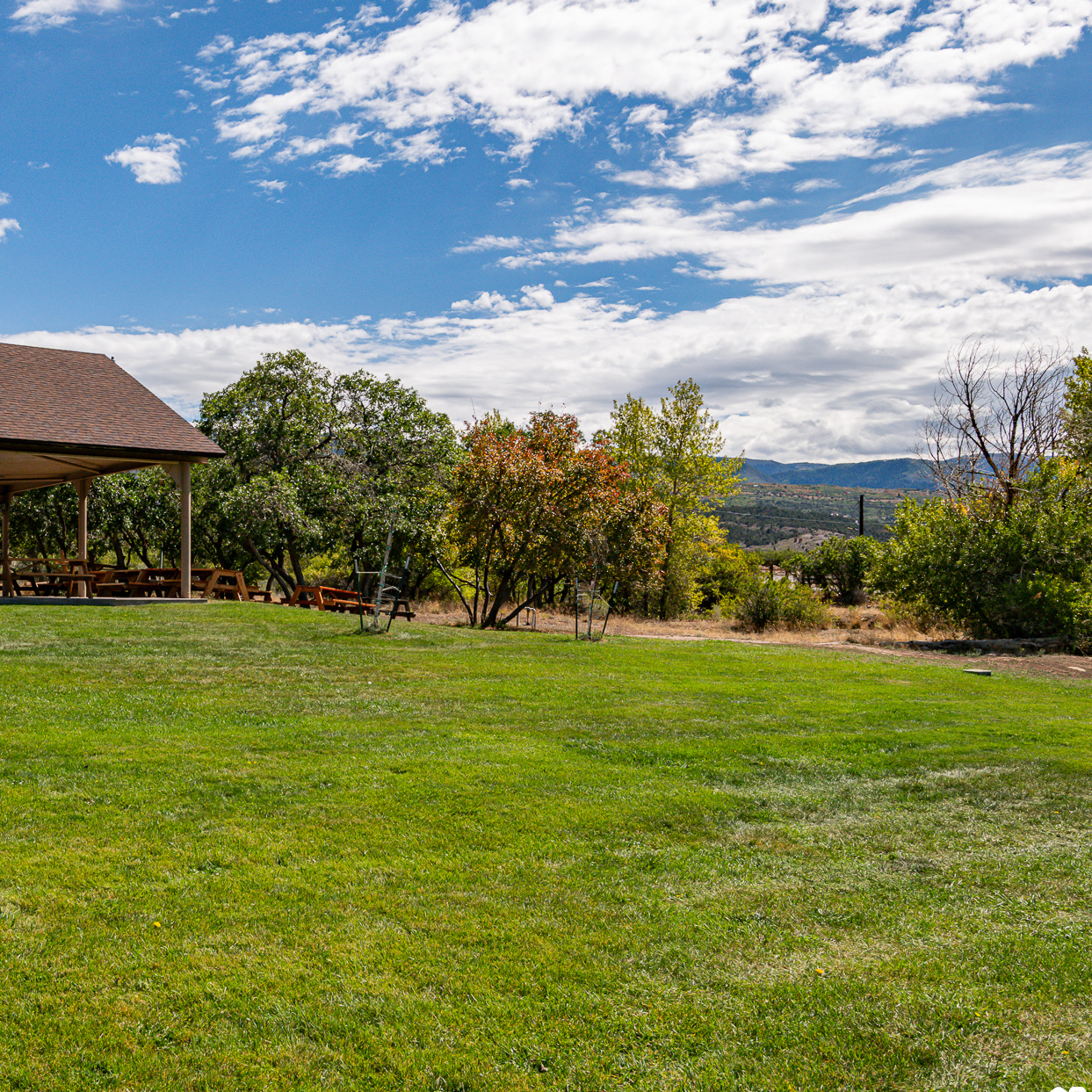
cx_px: 231
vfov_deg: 47.2
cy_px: 590
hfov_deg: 45.1
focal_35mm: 35
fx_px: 1249
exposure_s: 1/1000
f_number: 11
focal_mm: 25
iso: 250
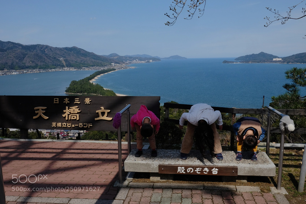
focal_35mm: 33
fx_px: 280
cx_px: 153
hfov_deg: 57.2
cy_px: 102
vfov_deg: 40.0
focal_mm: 22.3
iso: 800
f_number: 20
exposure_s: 1/340
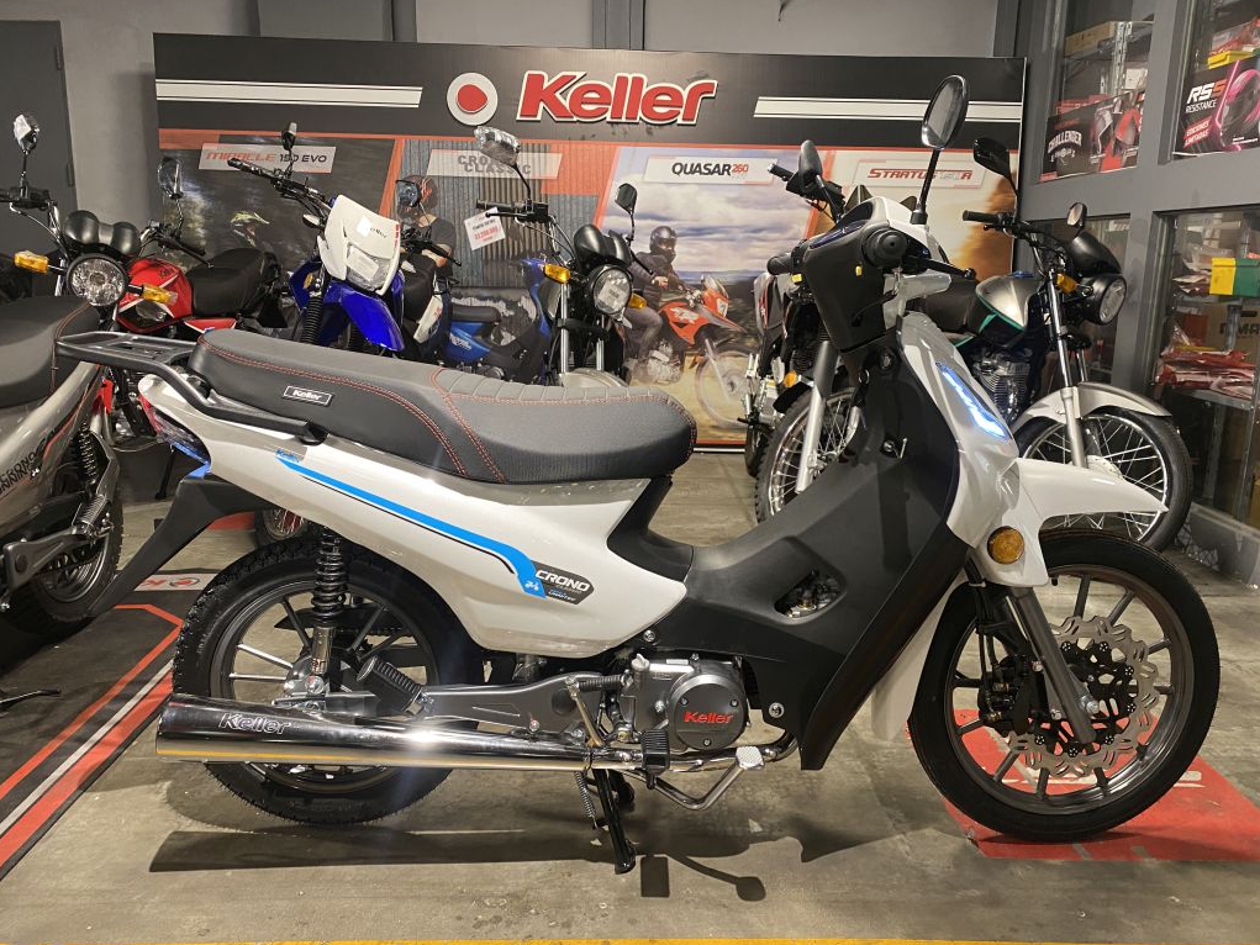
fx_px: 983
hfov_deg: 65.3
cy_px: 462
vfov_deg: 51.4
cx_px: 652
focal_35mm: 27
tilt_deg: -12.6
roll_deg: -1.4
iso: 200
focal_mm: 4.25
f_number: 1.8
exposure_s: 1/50
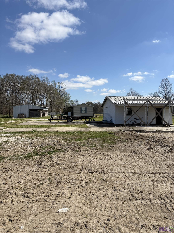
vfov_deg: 67.3
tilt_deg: -1.0
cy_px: 116
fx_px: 174
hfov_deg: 53.1
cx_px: 87
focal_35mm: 26
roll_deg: -1.1
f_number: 1.6
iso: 50
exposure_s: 1/5348
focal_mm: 5.96
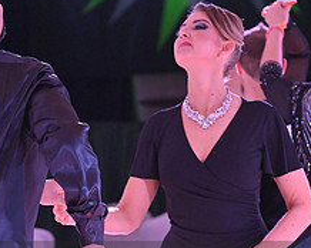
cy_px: 289
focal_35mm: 400
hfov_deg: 4.8
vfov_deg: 3.9
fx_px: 3678
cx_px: 118
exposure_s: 1/400
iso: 5000
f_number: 5.6
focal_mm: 160
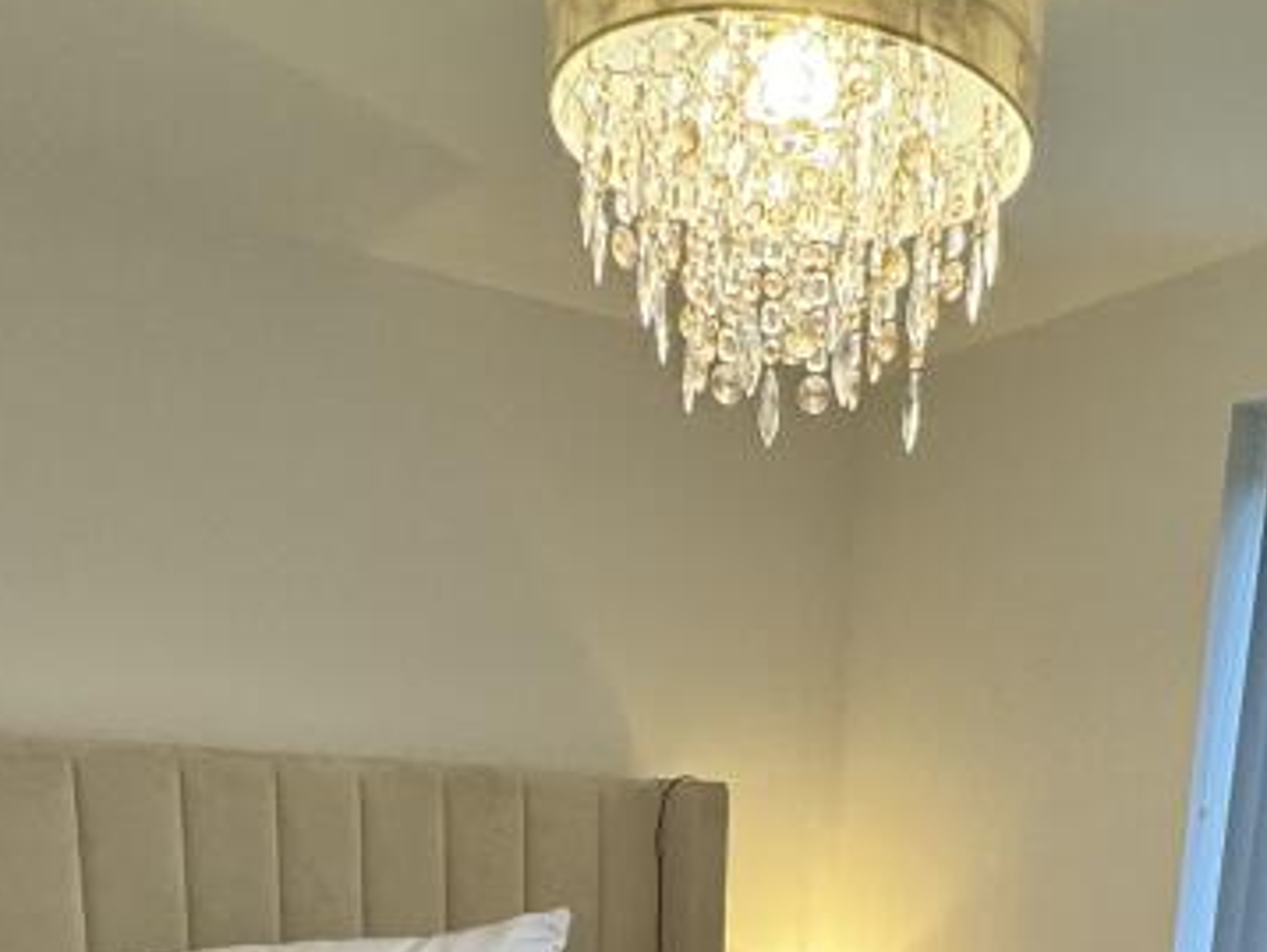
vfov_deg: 29.8
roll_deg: -3.7
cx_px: 881
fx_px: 1465
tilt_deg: -15.5
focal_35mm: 40
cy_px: 1196
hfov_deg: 45.8
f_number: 2.2
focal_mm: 2.22
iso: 250
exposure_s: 1/100
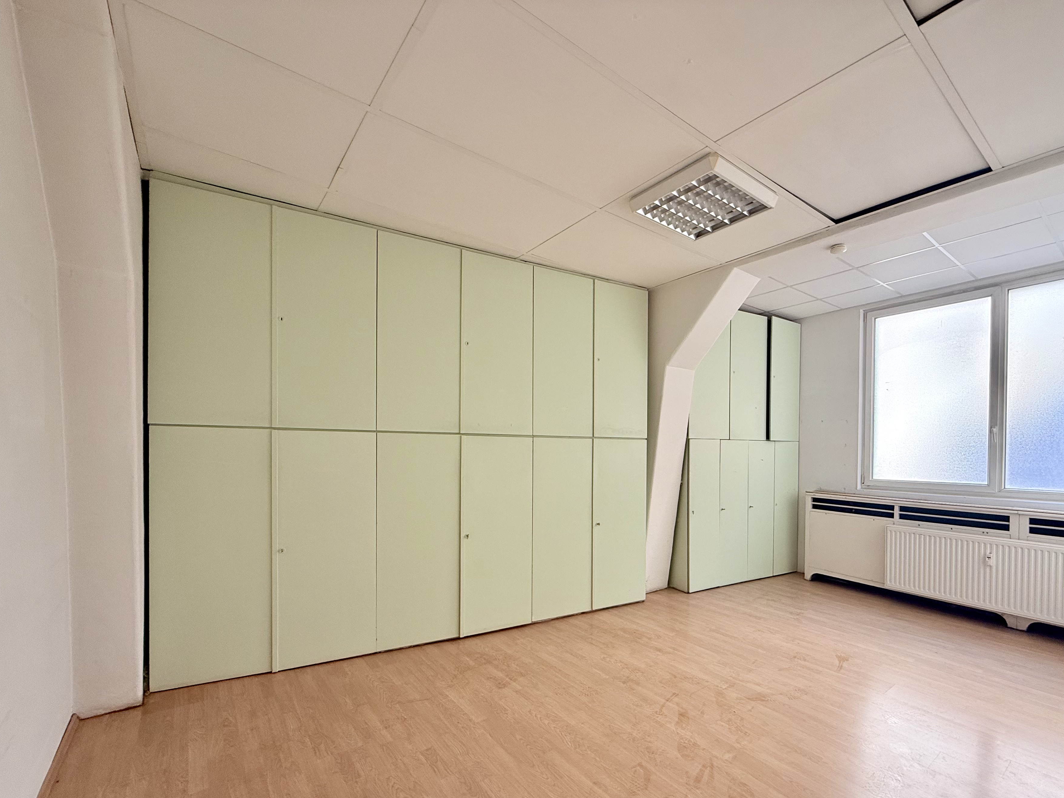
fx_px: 492
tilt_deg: -0.2
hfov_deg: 94.0
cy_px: 456
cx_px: 600
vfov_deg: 77.7
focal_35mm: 16
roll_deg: -0.2
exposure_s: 1/99
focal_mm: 2.22
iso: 100
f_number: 2.2
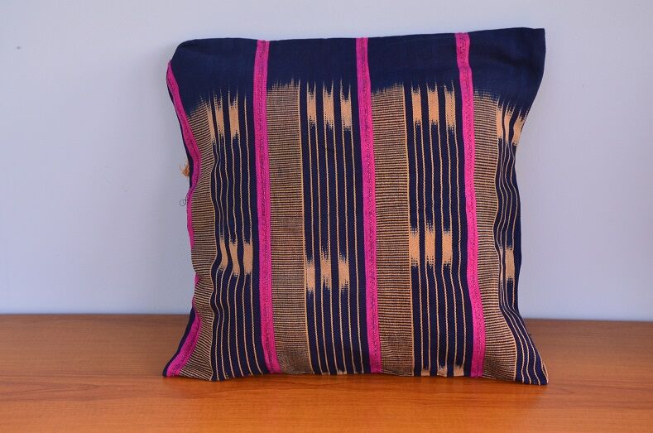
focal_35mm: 63
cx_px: 326
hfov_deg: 31.9
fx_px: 1141
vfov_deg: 21.5
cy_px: 216
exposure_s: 1/60
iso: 560
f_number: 8
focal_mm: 42
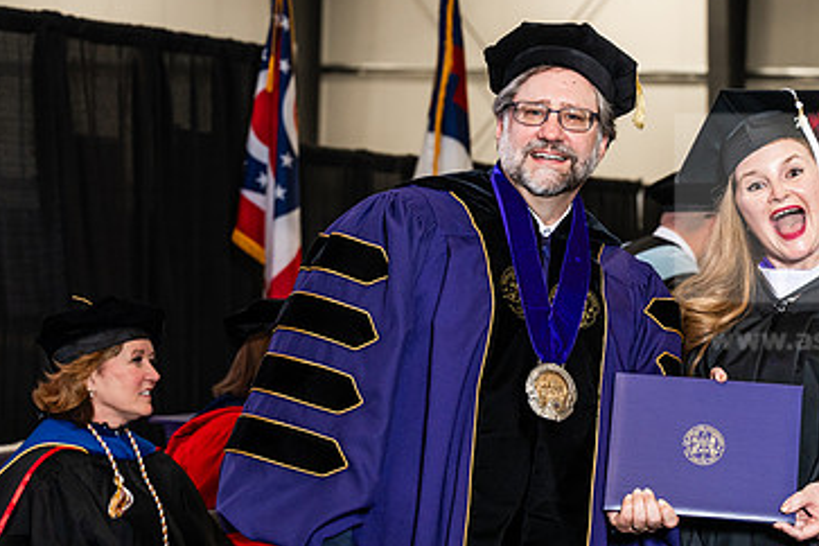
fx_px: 2548
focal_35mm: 112
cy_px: 387
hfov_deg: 18.2
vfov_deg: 12.2
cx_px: 607
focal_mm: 70
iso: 1250
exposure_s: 1/200
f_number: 4.5
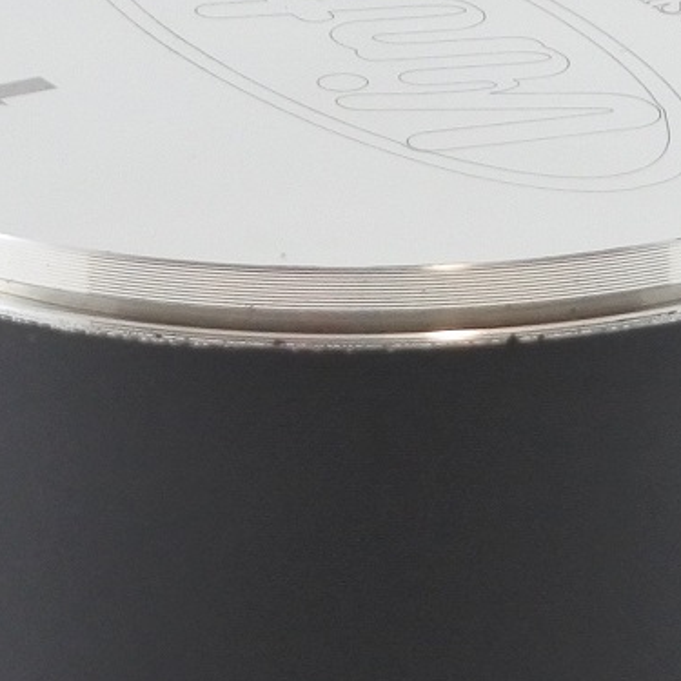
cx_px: 375
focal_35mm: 191
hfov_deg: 9.2
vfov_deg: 9.1
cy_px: 675
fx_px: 4251
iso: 640
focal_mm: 16.8
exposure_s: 1/125
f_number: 4.5
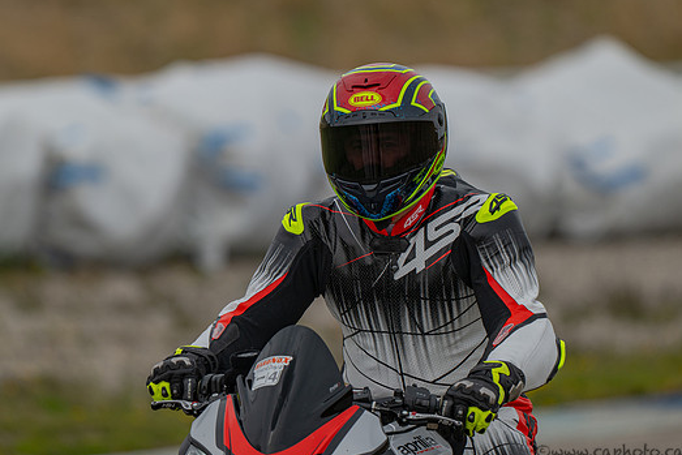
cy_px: 226
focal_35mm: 666
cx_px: 357
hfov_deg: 3.1
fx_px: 12620
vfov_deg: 2.1
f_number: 6.3
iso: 280
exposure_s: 1/1600
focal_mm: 600
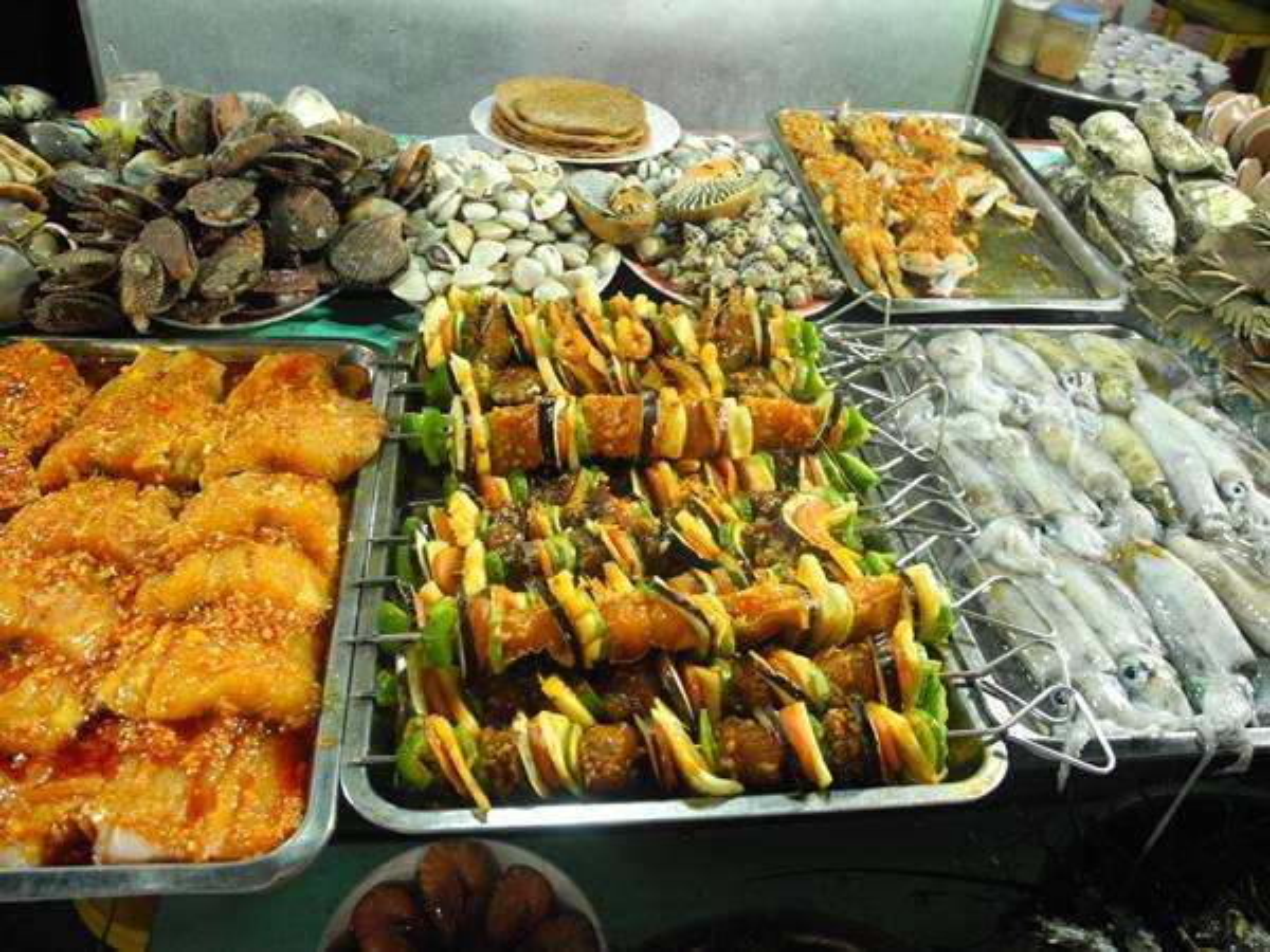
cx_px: 635
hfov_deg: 63.4
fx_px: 1027
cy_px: 476
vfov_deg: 49.7
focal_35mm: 28
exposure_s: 1/13
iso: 400
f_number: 2.8
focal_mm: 6
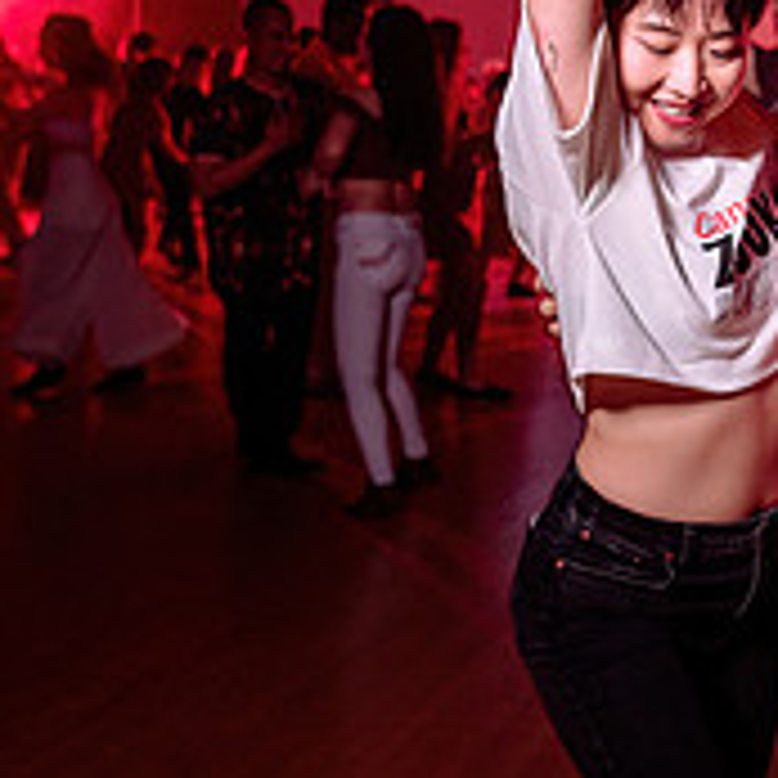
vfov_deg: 22.2
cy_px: 306
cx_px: 772
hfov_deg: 21.4
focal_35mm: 78
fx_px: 1983
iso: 1000
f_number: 2.8
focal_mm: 26
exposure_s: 1/60
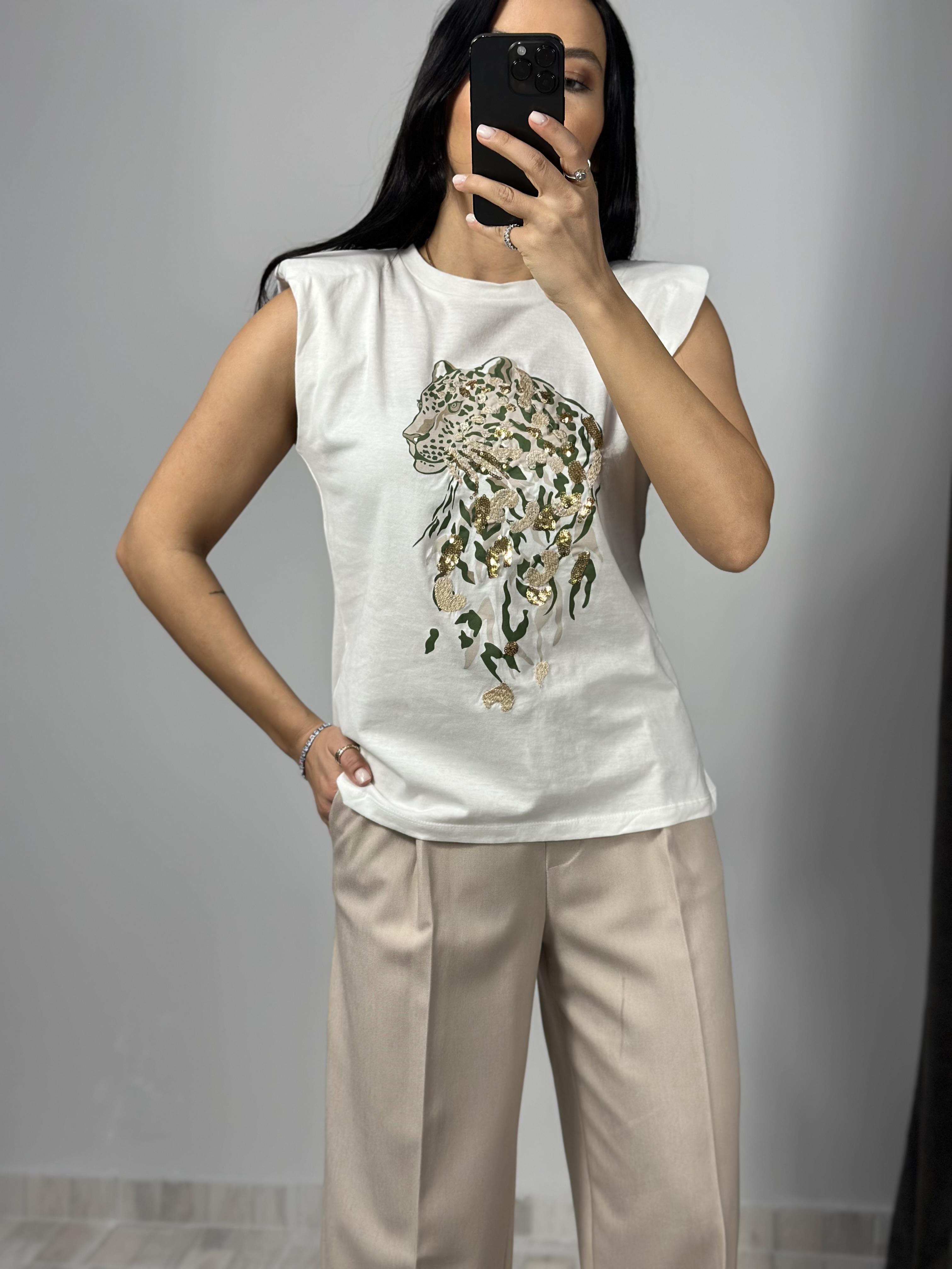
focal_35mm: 48
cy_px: 634
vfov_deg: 39.7
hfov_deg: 30.3
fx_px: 1760
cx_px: 476
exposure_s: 1/100
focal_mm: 6.86
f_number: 1.78
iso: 80
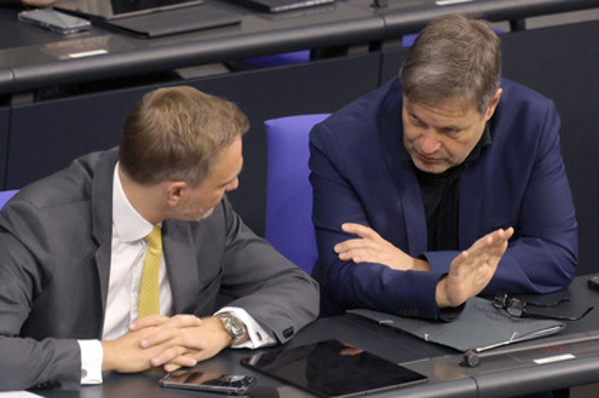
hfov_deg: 5.3
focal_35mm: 387
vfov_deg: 3.5
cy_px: 194
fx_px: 6432
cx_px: 287
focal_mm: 360
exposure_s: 1/320
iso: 12800
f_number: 5.6
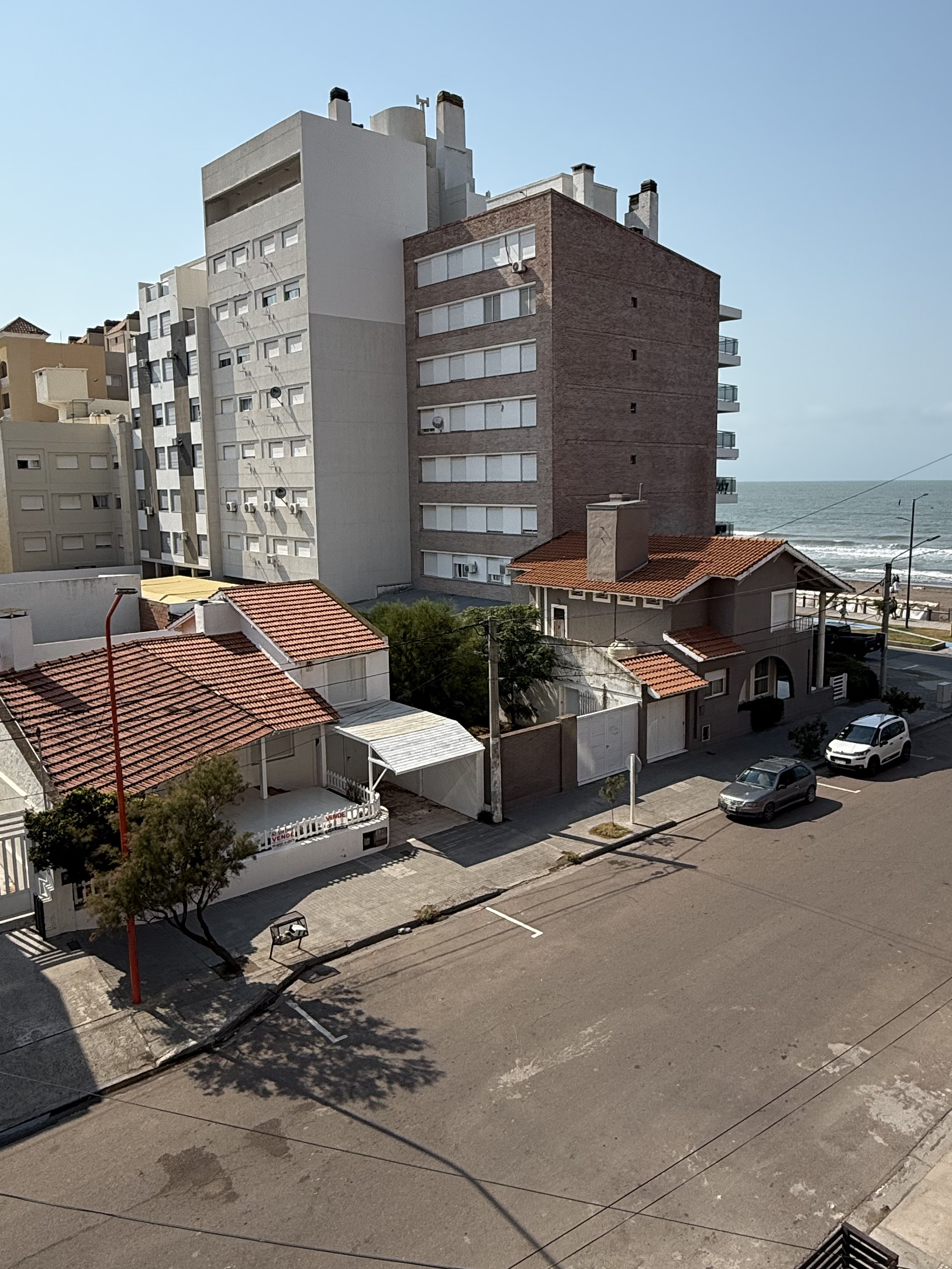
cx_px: 522
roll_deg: +0.0
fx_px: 953
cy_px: 617
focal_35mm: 26
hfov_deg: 53.0
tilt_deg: -7.4
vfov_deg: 67.3
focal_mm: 2.22
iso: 50
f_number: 2.2
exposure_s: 1/3125
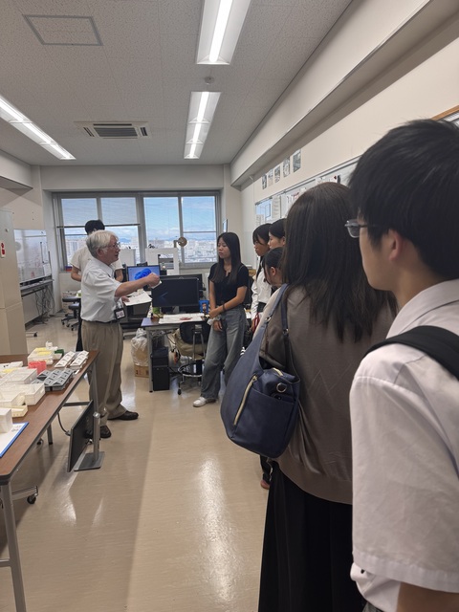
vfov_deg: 71.6
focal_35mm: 24
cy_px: 306
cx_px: 230
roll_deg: +1.6
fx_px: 424
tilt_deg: -9.7
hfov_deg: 56.8
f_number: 1.78
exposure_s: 1/120
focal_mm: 6.76
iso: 64
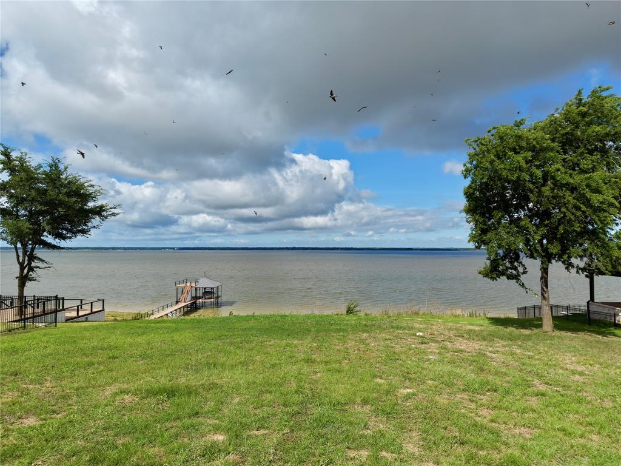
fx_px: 431
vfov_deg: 56.8
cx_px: 310
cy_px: 233
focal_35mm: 24
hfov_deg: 71.6
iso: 160
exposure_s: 1/6000
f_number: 1.8
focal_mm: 8.67
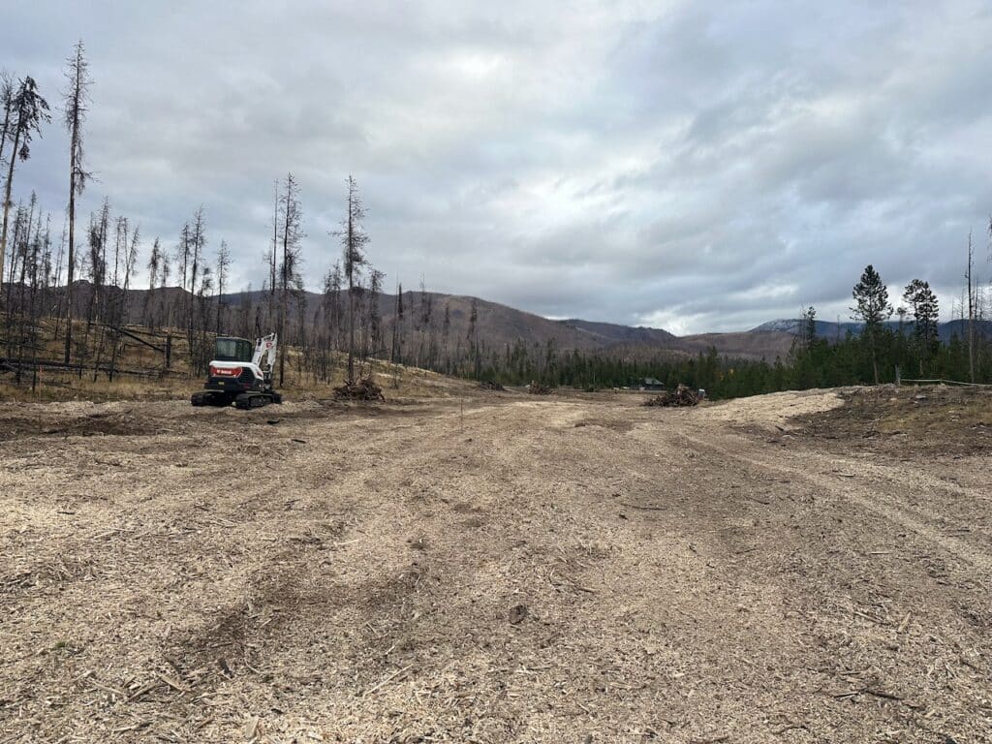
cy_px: 372
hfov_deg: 71.6
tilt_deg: +0.3
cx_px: 496
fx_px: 688
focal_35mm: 24
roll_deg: -1.6
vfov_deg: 56.8
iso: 80
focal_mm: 6.86
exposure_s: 1/816
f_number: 1.78
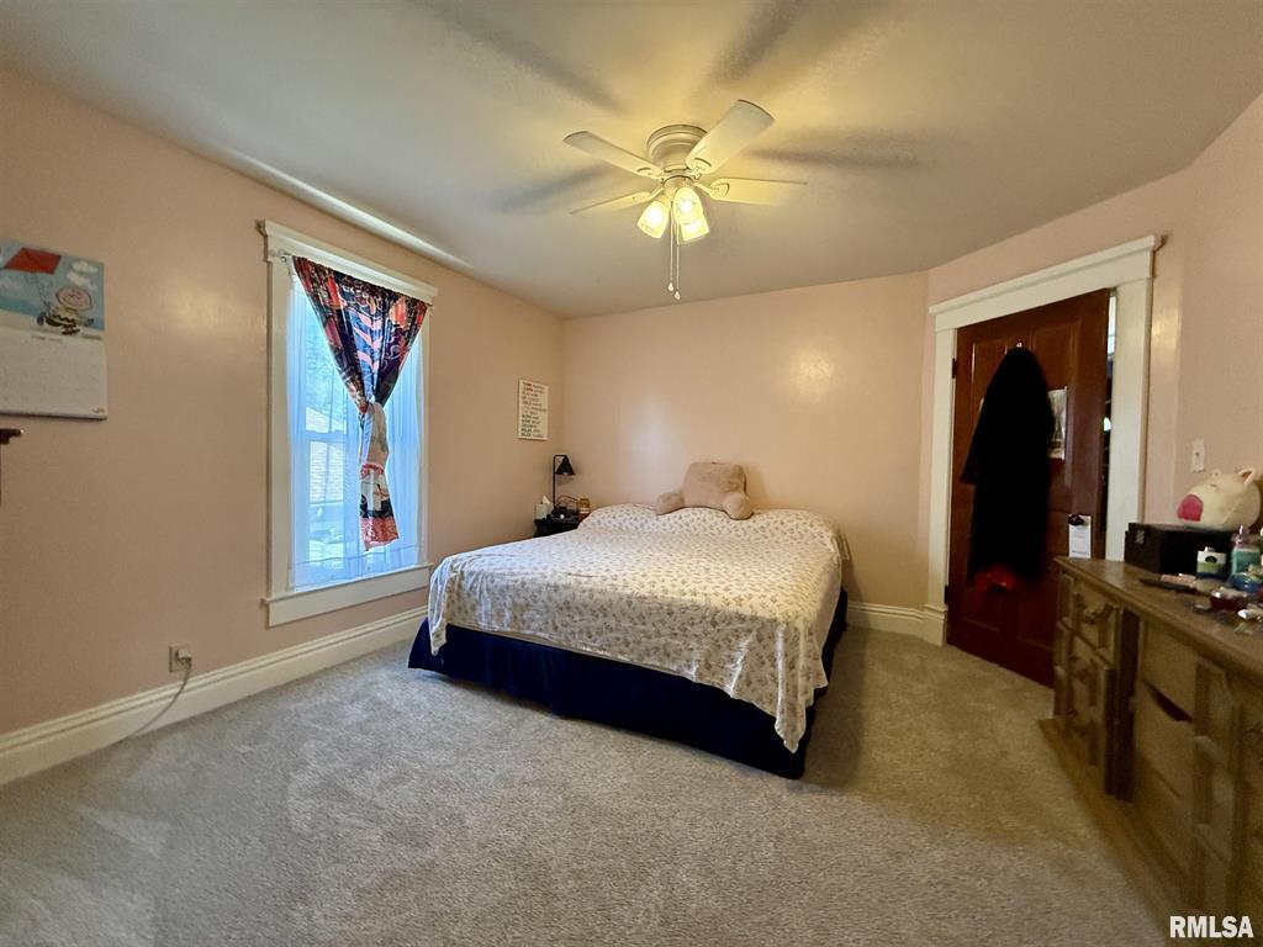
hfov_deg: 102.1
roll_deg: +1.5
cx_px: 632
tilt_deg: -0.9
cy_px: 474
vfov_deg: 85.7
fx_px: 511
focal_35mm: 14
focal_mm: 2.22
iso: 640
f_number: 2.2
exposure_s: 1/120
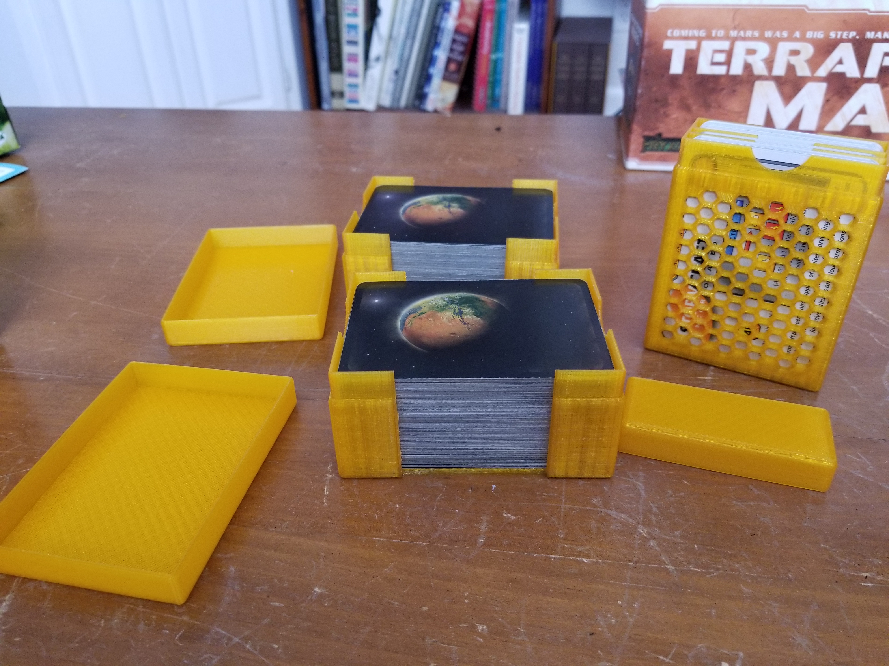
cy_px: 333
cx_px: 444
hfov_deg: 67.3
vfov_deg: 53.1
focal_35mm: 26
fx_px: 668
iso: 200
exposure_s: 1/50
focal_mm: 4.25
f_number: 1.7
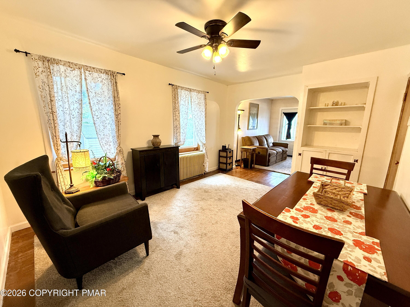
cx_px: 205
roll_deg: -0.4
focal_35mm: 14
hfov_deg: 102.1
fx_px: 166
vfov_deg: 85.7
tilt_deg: -10.3
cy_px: 154
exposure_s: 1/60
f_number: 2.2
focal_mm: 2.22
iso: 320
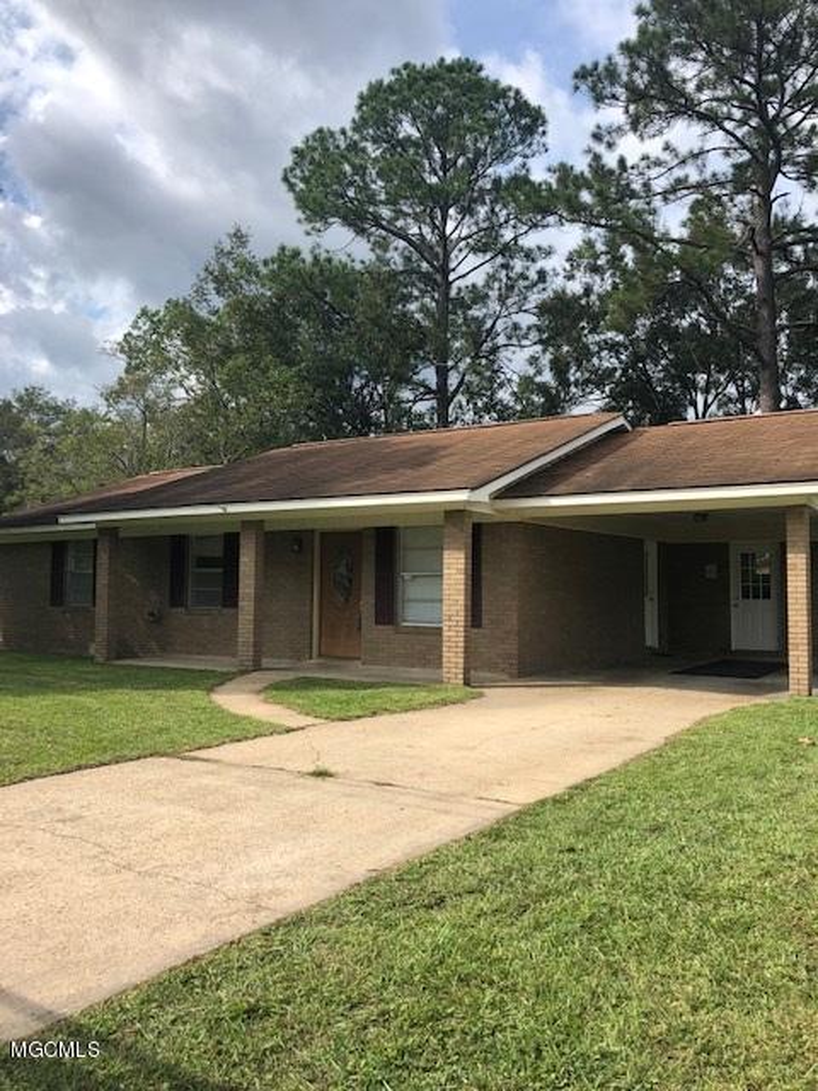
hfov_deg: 49.7
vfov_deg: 63.4
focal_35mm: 28
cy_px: 546
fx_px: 882
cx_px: 409
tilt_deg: +4.9
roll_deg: -1.5
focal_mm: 3.99
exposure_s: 1/1263
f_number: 1.8
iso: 20
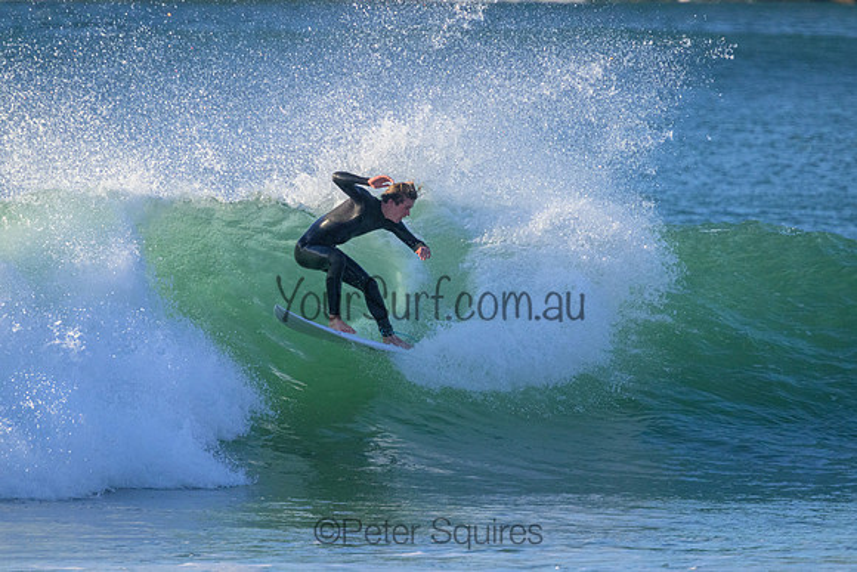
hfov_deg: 2.6
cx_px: 428
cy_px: 286
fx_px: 19048
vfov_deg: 1.7
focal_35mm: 800
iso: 5000
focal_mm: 800
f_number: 11
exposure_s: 1/2000
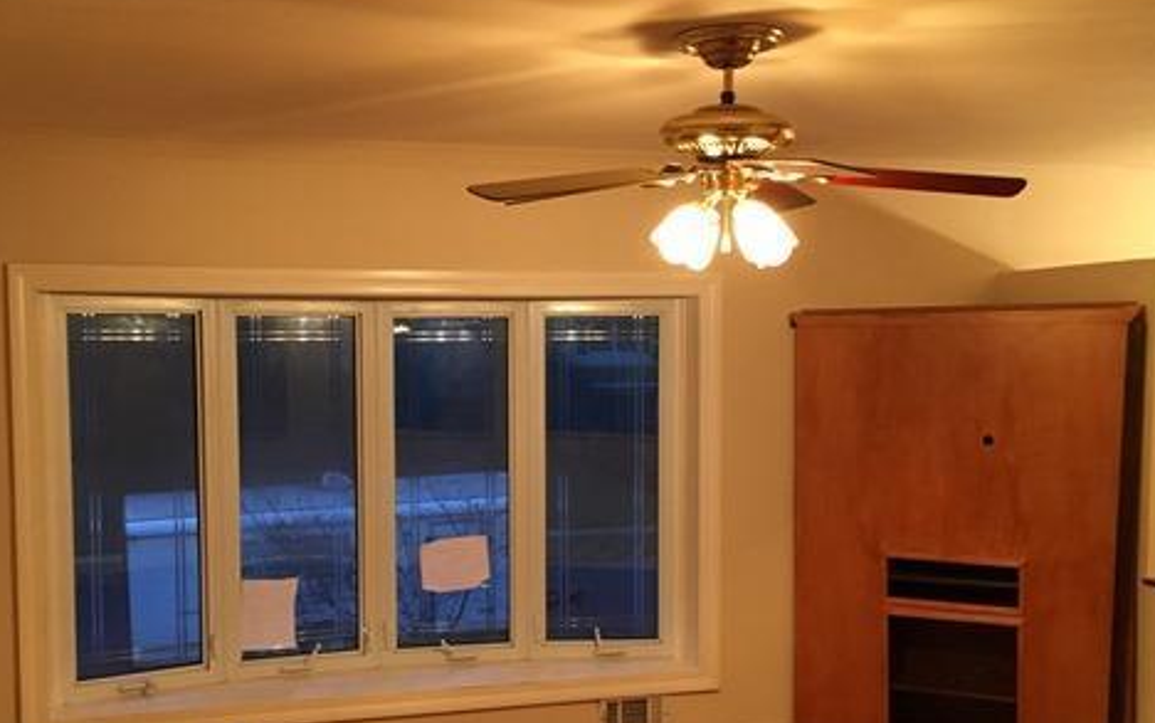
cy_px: 437
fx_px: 1323
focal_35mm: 42
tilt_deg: -4.5
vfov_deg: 30.5
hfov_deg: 47.1
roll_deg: +0.8
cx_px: 540
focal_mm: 4.15
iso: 200
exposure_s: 1/17
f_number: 2.2
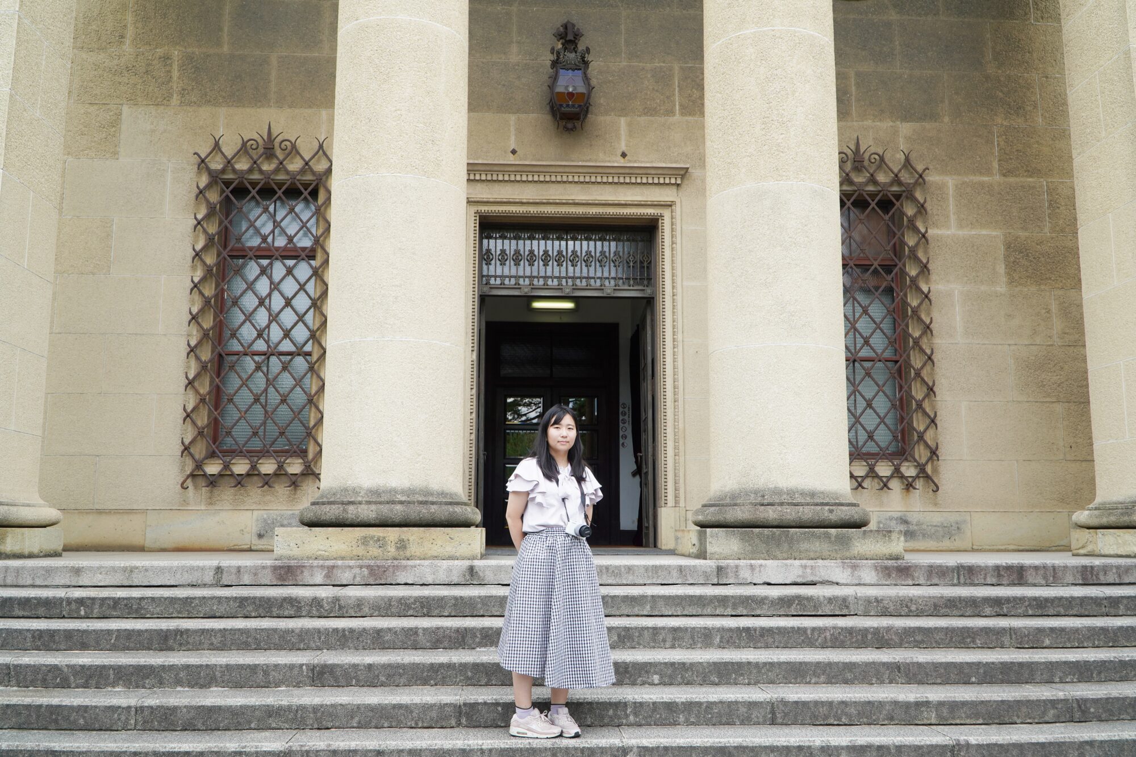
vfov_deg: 45.7
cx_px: 568
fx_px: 899
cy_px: 378
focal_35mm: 28
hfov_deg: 64.6
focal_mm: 19
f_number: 6.3
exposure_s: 1/100
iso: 100
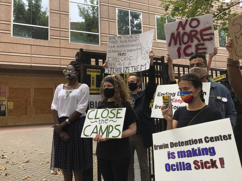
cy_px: 90
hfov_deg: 63.4
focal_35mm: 28
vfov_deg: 49.7
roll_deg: +2.0
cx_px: 121
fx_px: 196
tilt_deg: +4.9
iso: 32
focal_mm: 3.99
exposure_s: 1/120
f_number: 1.8
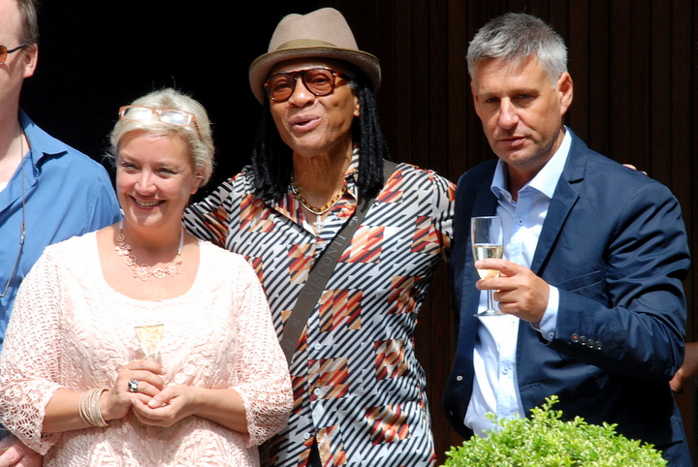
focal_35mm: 168
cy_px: 234
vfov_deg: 8.2
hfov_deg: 12.2
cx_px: 349
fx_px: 3261
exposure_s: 1/160
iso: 320
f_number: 11
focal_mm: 112
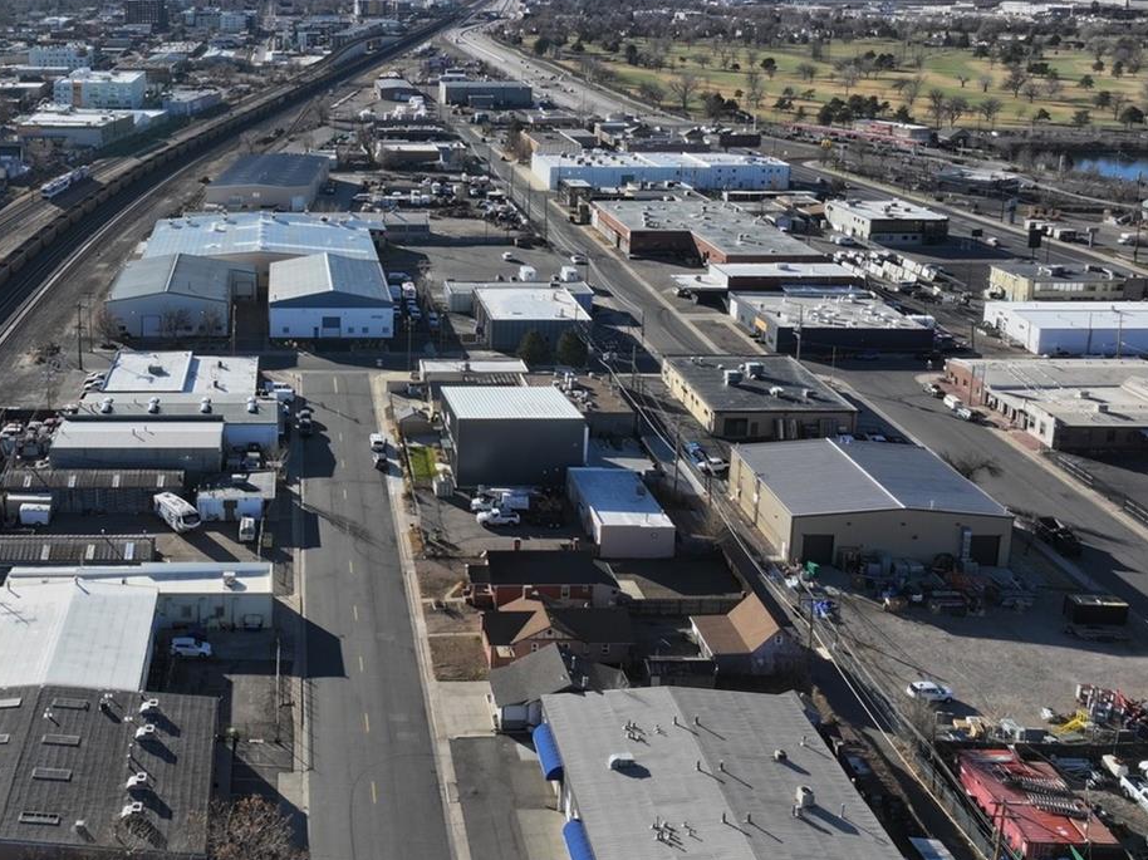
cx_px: 269
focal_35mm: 42
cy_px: 250
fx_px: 1393
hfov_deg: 43.2
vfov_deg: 33.8
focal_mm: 12.29
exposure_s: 1/200
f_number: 8
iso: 100
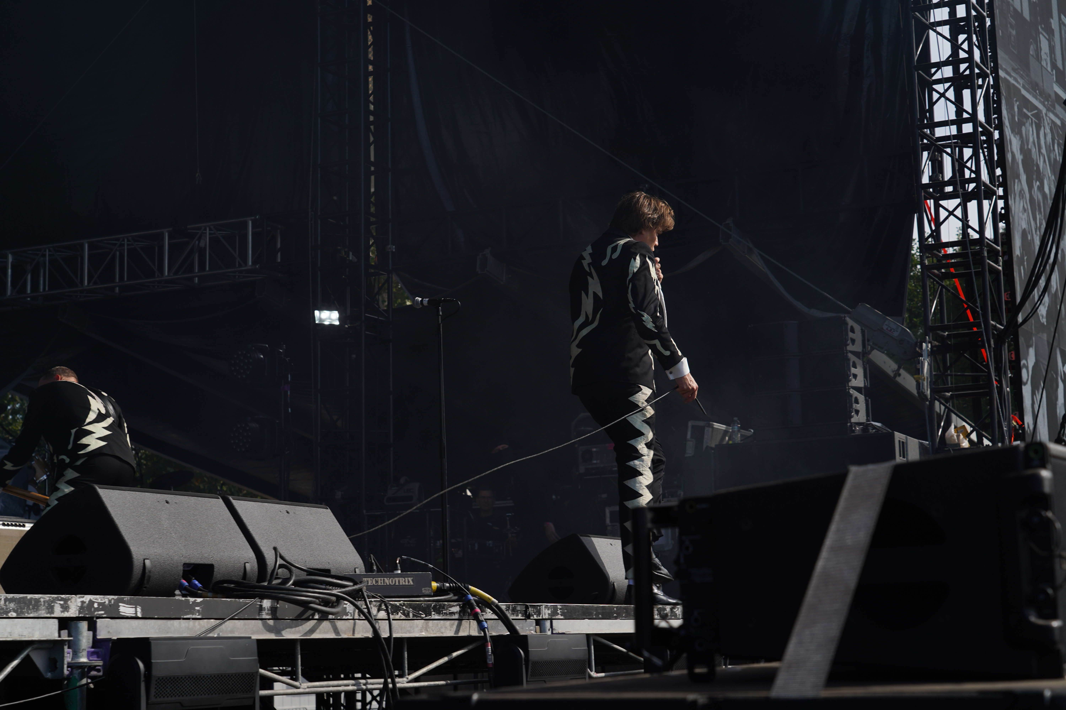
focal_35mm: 63
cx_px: 533
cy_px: 355
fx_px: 1865
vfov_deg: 21.6
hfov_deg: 31.9
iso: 100
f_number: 8
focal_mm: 63
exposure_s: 1/400
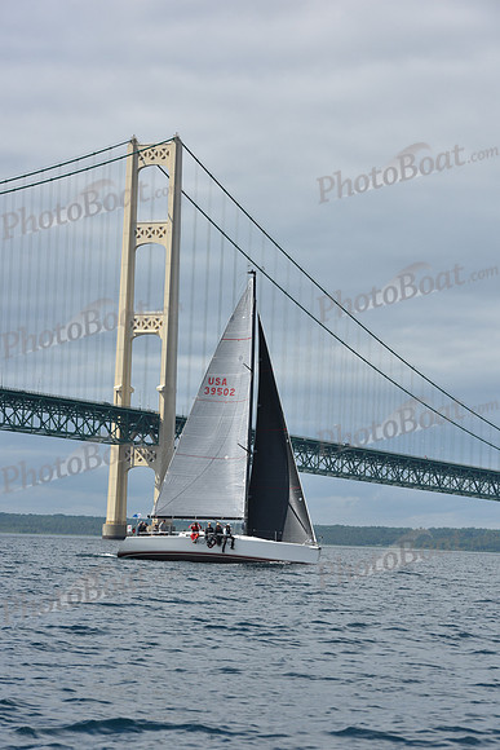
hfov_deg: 11.4
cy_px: 375
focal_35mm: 120
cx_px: 250
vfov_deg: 17.1
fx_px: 2498
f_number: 10
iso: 250
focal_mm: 120
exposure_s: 1/800
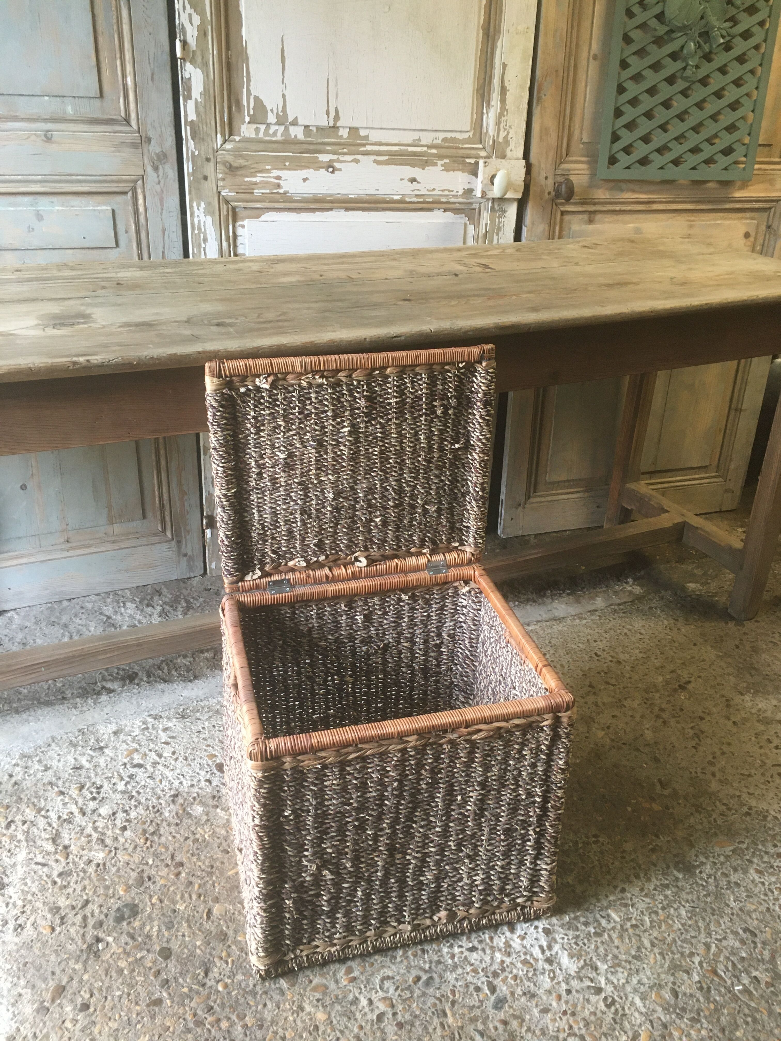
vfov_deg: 61.7
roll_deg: -3.4
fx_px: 872
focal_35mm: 29
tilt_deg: -26.9
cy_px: 520
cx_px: 390
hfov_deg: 48.2
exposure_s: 1/33
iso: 160
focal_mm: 4.15
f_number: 2.2
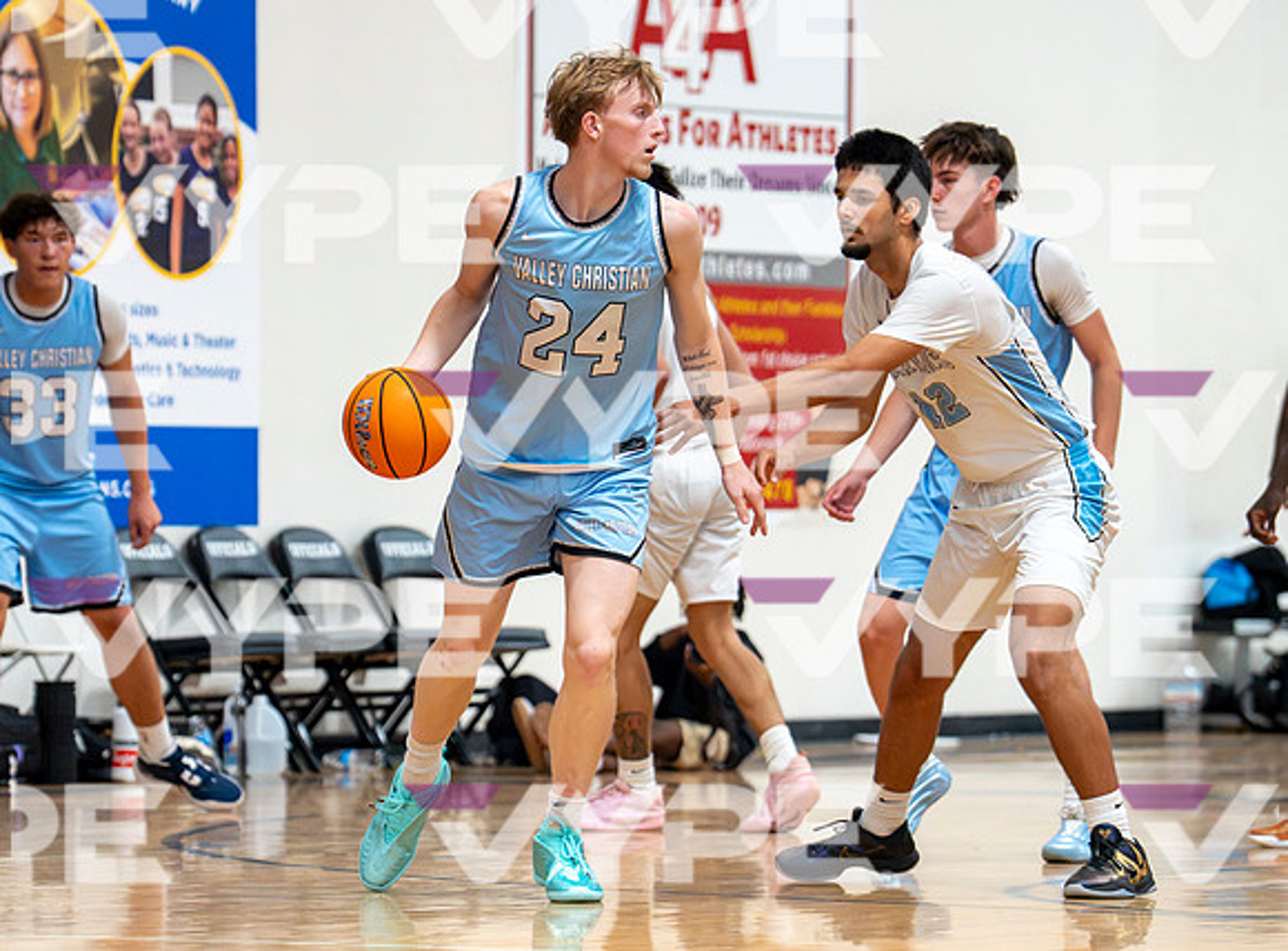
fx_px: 9463
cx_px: 512
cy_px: 537
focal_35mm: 256
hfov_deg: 7.8
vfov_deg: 5.7
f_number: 3.2
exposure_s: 1/1250
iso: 10000
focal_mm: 145
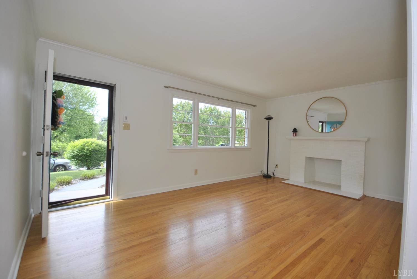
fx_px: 174
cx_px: 208
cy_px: 140
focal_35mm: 15
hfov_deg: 100.3
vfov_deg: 77.5
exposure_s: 1/125
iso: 180
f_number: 5.6
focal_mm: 10
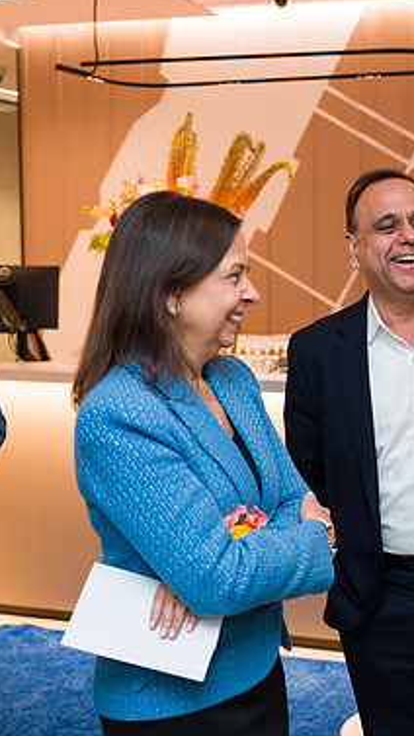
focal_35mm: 60
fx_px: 1171
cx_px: 426
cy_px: 367
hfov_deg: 19.4
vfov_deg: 34.9
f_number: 3.2
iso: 800
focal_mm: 37
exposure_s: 1/160
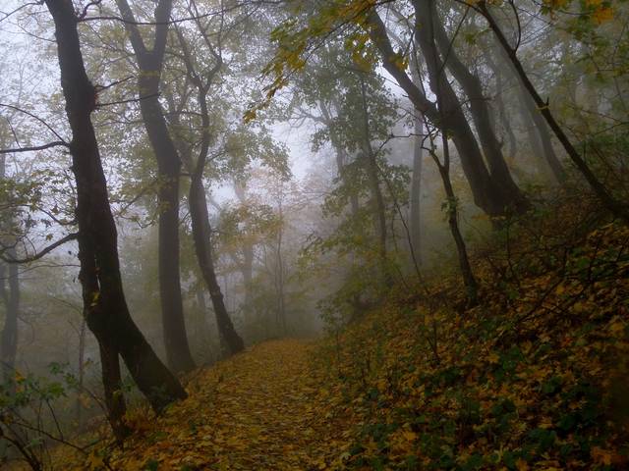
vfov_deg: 44.2
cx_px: 314
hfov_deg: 56.8
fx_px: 581
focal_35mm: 32
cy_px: 236
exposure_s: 1/60
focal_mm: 5.3
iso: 80
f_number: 3.4
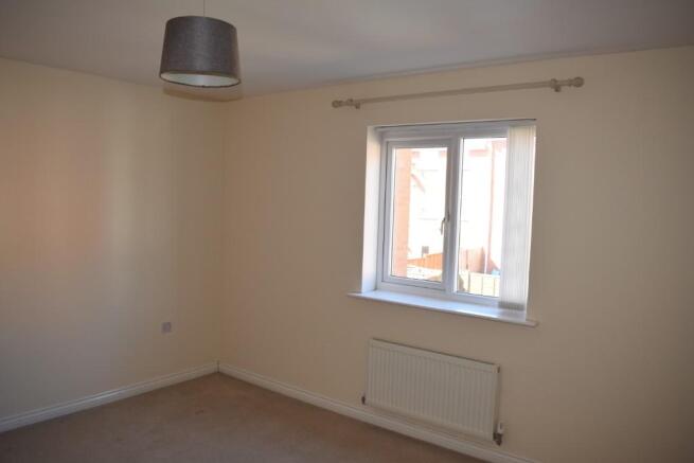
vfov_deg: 48.0
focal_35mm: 27
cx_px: 347
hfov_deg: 67.4
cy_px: 232
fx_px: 521
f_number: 5.6
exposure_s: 1/125
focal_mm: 18
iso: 560
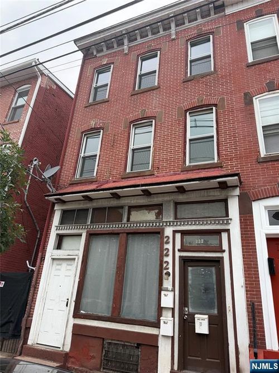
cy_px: 186
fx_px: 258
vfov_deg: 71.6
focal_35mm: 24
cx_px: 140
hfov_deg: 56.8
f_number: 1.78
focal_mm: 6.76
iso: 100
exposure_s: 1/1437
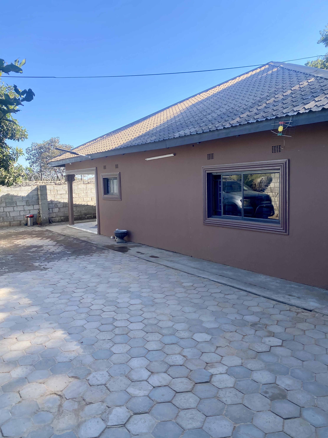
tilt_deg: -5.0
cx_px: 164
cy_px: 219
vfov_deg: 67.3
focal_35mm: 26
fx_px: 328
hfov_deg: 53.1
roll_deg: +1.1
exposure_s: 1/990
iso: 32
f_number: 1.8
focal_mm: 4.25
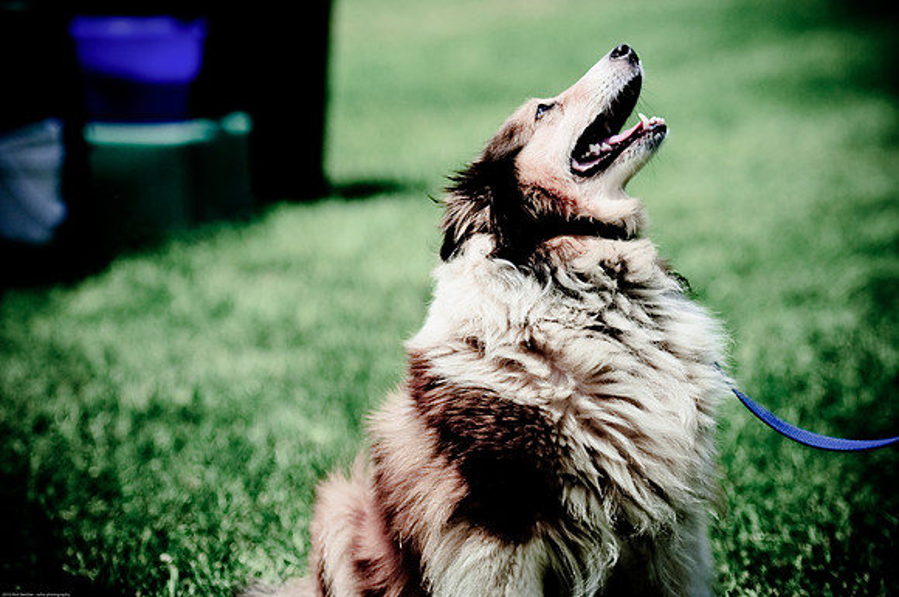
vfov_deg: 7.6
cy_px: 298
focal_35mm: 180
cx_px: 450
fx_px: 4489
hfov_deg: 11.4
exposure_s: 1/6400
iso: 200
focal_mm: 120
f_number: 2.8
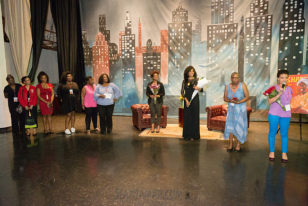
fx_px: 205
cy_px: 103
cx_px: 154
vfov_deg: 53.2
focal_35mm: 24
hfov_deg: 73.7
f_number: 3.2
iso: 3200
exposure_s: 1/400
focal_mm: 24
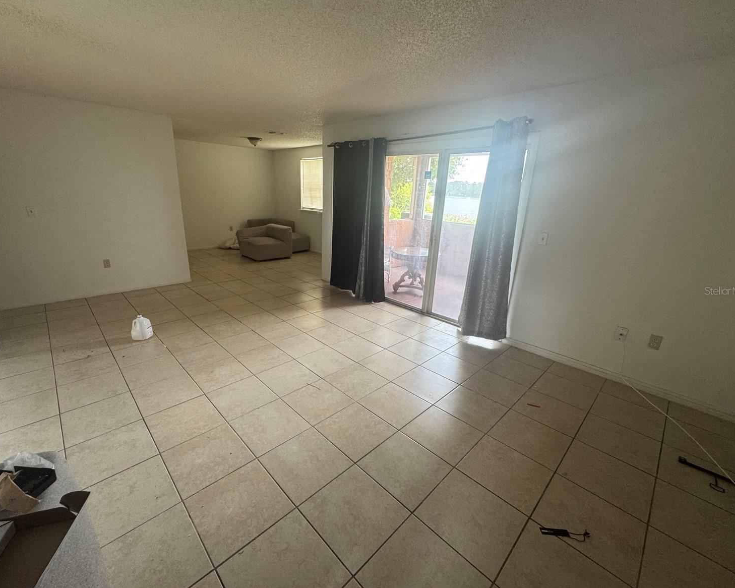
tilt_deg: -19.5
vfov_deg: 84.0
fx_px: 326
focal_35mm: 15
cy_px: 290
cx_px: 349
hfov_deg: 96.7
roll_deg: -2.7
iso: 160
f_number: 2.2
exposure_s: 1/99
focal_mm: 2.22
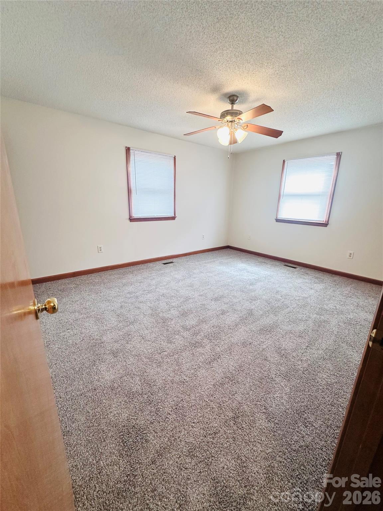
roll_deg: -0.7
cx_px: 192
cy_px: 256
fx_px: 207
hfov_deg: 85.7
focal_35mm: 14
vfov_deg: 102.1
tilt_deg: -14.5
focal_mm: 2.22
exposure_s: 1/60
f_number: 2.2
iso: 200
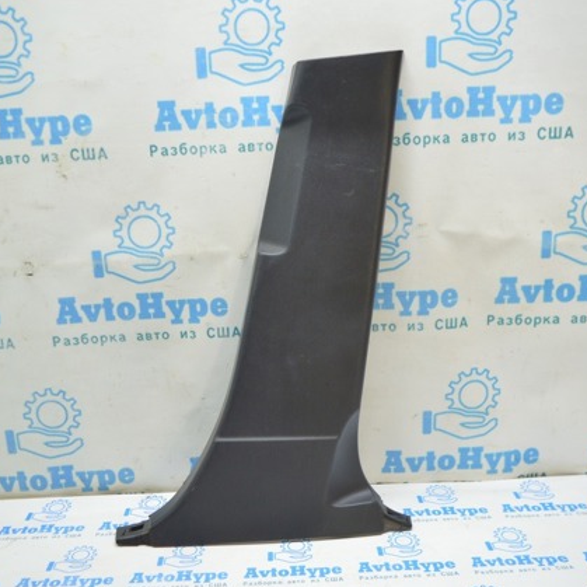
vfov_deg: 47.2
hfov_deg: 47.2
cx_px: 269
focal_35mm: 35
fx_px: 671
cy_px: 296
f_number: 3.5
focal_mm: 18
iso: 400
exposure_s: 1/40
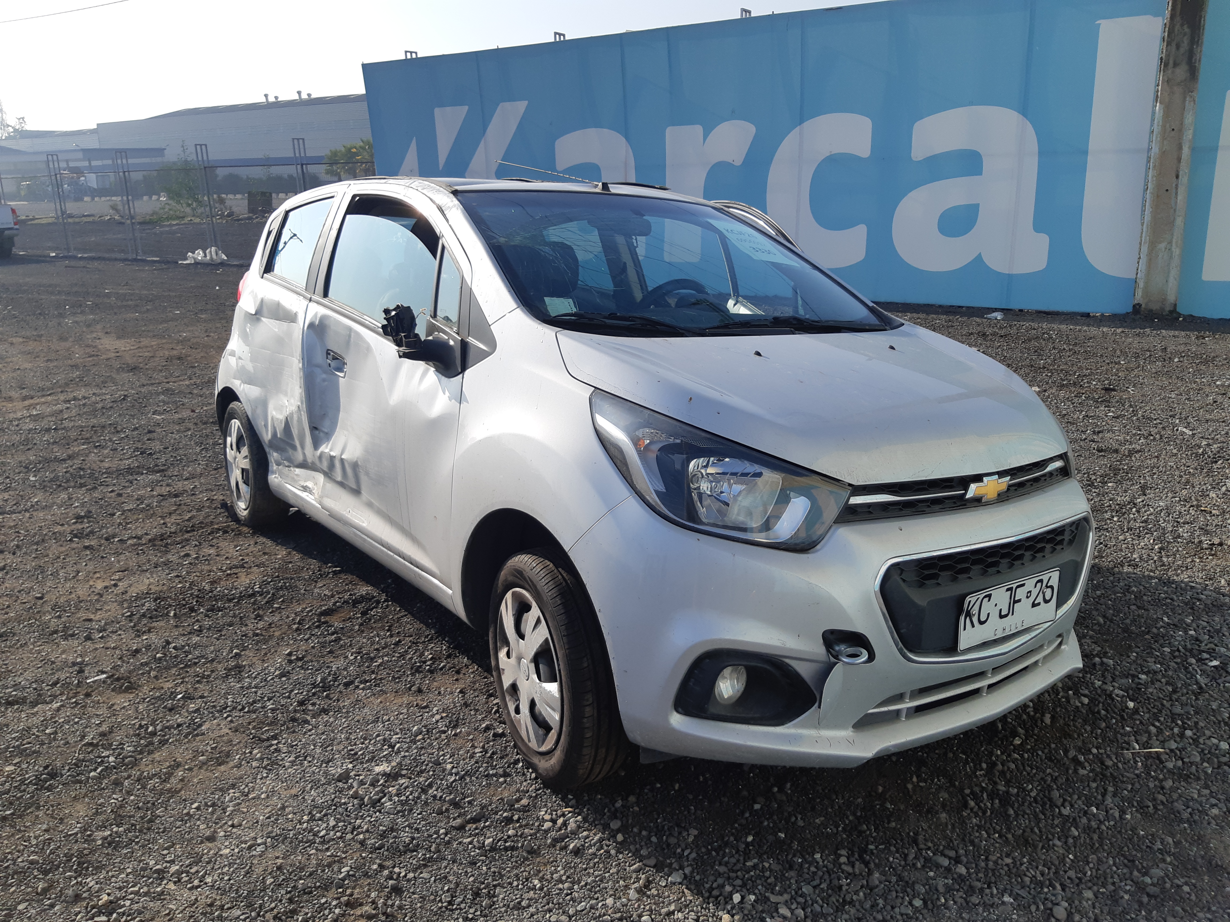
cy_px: 461
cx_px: 615
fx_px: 924
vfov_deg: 53.1
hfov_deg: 67.3
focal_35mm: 26
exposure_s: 1/2016
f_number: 1.7
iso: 40
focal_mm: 3.93
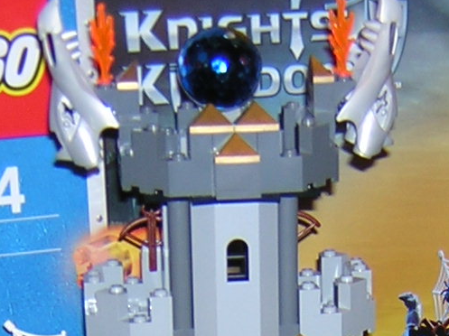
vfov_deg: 12.1
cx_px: 286
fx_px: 1504
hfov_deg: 17.0
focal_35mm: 116
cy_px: 518
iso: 100
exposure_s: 1/60.1
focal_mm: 4.7
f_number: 2.6
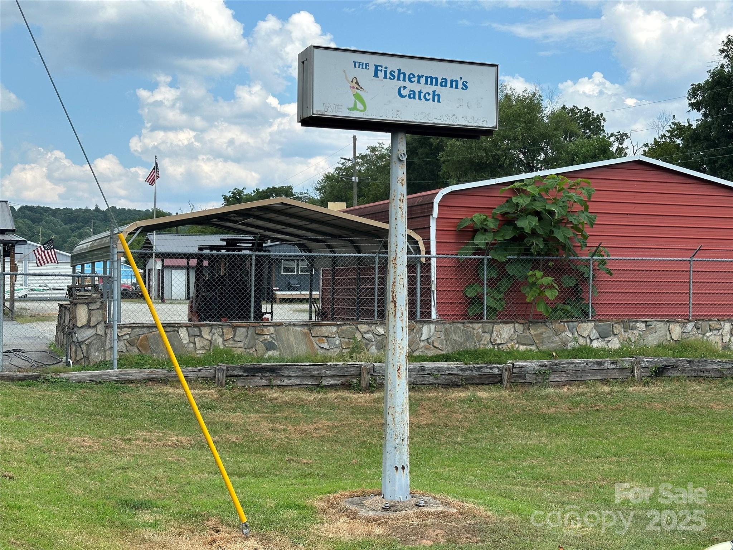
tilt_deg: -0.4
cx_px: 366
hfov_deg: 39.7
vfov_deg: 30.3
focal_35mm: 48
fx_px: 1016
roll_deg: -0.6
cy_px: 275
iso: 64
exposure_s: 1/2976
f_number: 1.78
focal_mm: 6.86
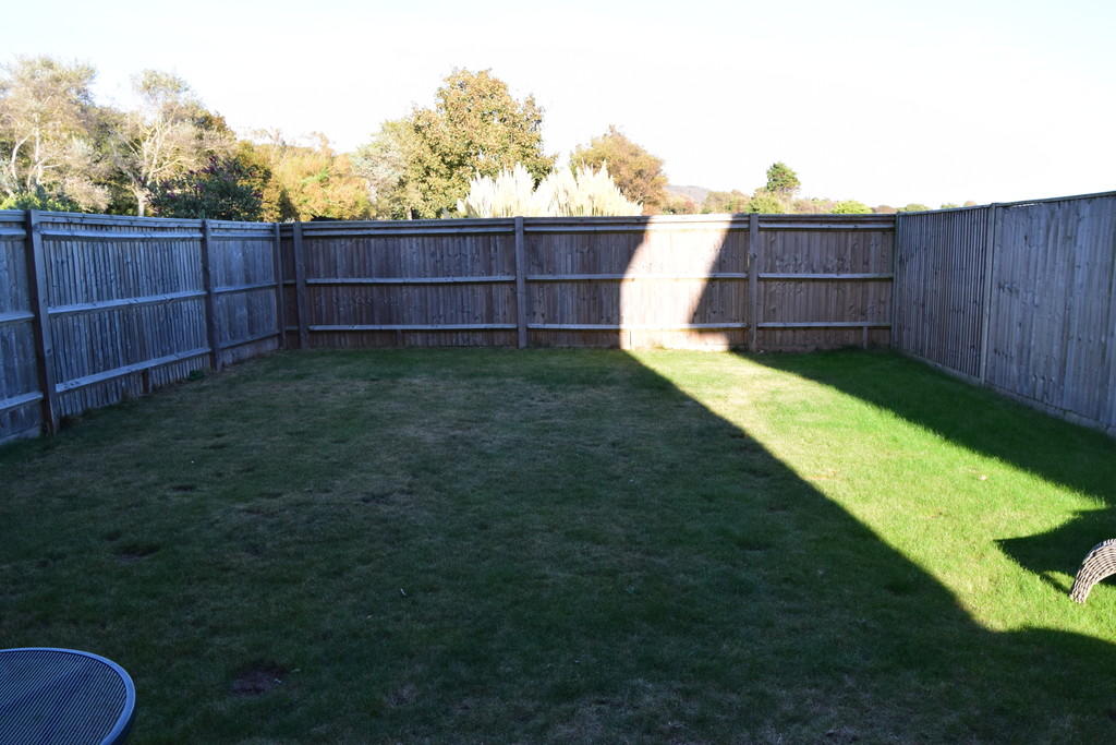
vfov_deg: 47.9
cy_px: 372
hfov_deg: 67.4
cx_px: 558
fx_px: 837
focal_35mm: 27
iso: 400
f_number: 9
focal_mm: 18
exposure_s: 1/160
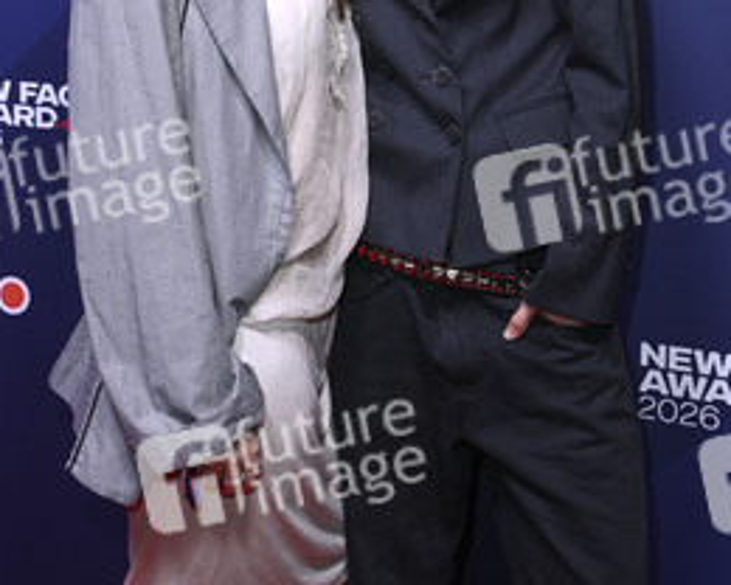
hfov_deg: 26.4
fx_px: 1558
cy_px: 45
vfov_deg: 20.8
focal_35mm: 72
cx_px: 363
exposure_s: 1/250
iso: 1000
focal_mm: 50
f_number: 5.6
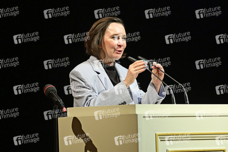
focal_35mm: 200
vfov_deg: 6.9
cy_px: 76
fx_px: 1266
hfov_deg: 10.3
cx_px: 114
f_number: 5.6
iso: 4000
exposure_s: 1/250
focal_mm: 200
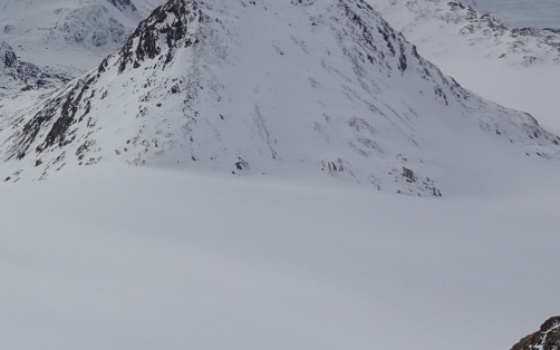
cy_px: 242
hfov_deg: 21.5
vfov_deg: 16.7
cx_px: -317
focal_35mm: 78
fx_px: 1191
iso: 125
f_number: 5.6
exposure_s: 1/320
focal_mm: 8.8
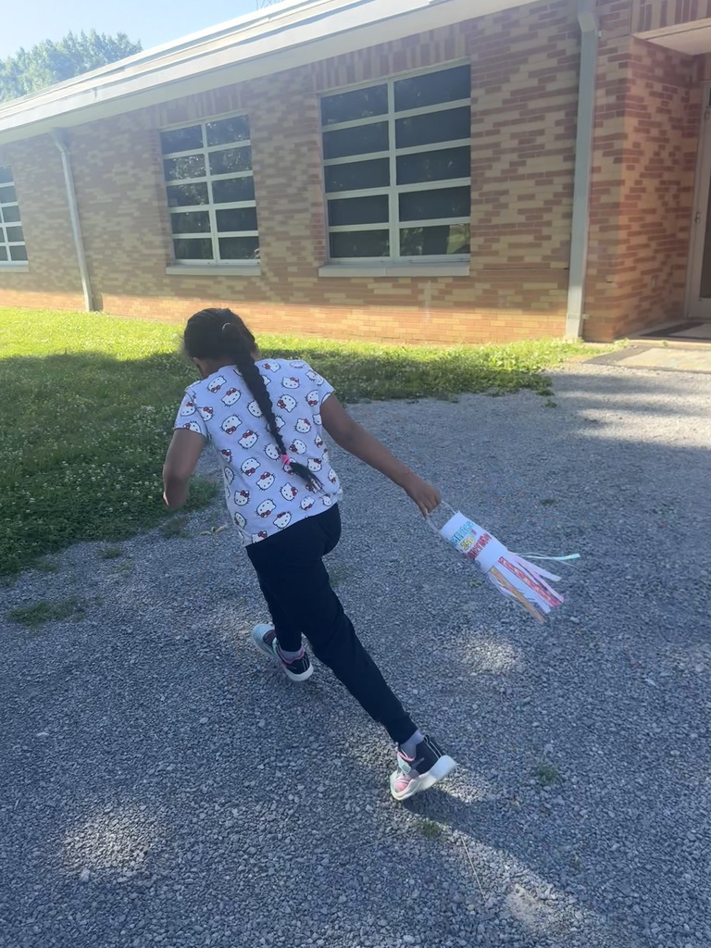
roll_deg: +3.2
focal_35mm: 24
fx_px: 657
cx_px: 356
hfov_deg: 56.8
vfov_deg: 71.6
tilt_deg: -25.2
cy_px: 474
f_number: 1.78
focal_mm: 6.76
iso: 100
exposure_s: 1/1156
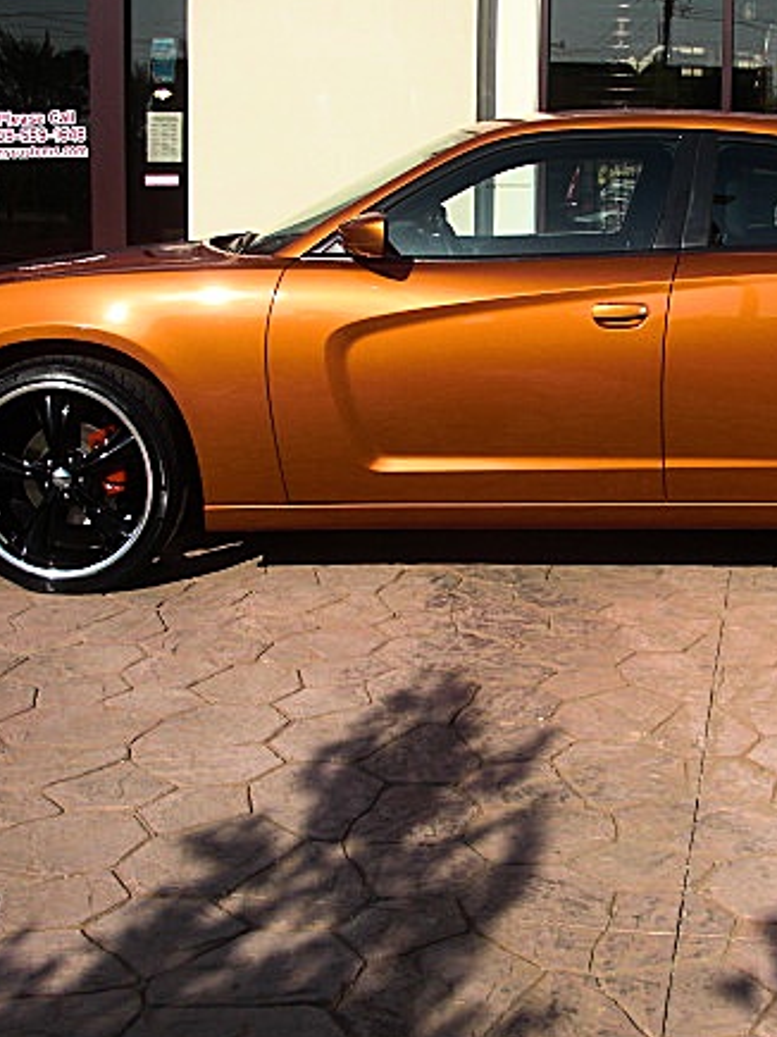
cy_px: 477
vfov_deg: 36.2
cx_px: 598
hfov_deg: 27.1
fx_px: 1587
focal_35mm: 53
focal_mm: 6.3
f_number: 7.9
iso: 50
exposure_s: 1/160
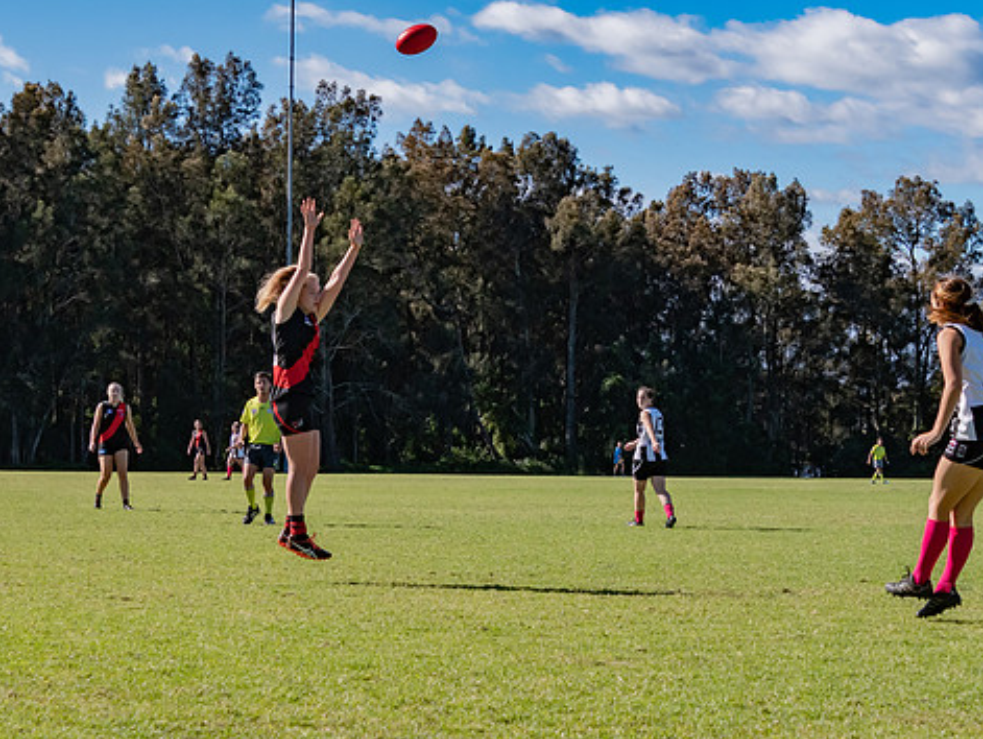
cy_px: 429
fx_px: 2757
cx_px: 540
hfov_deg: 20.2
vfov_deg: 15.3
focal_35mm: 97
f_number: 6.3
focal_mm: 44
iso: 800
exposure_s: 1/3200
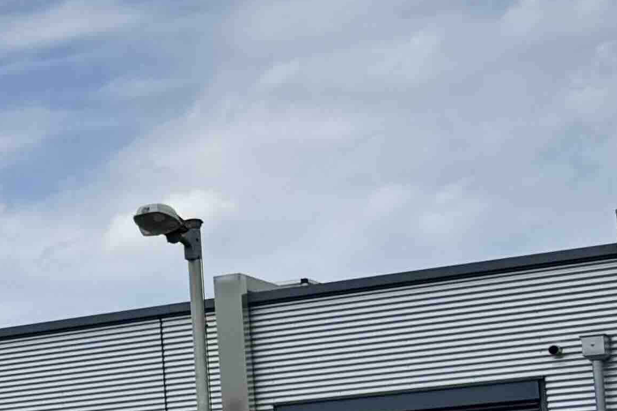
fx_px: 2125
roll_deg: -0.1
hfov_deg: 13.4
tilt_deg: +7.9
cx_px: -736
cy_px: 416
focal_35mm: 124
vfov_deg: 11.0
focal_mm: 6.76
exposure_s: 1/5348
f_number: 1.78
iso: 80
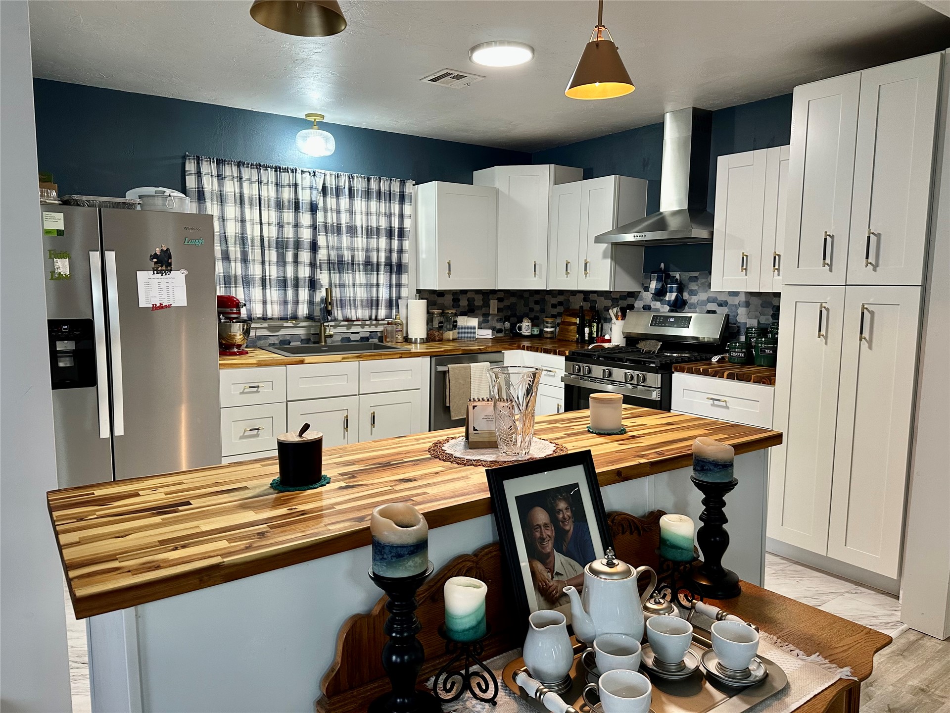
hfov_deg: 71.6
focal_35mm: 24
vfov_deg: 56.8
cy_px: 356
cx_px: 475
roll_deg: +0.1
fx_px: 659
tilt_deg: -6.4
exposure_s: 1/60
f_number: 1.78
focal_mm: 6.86
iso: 200
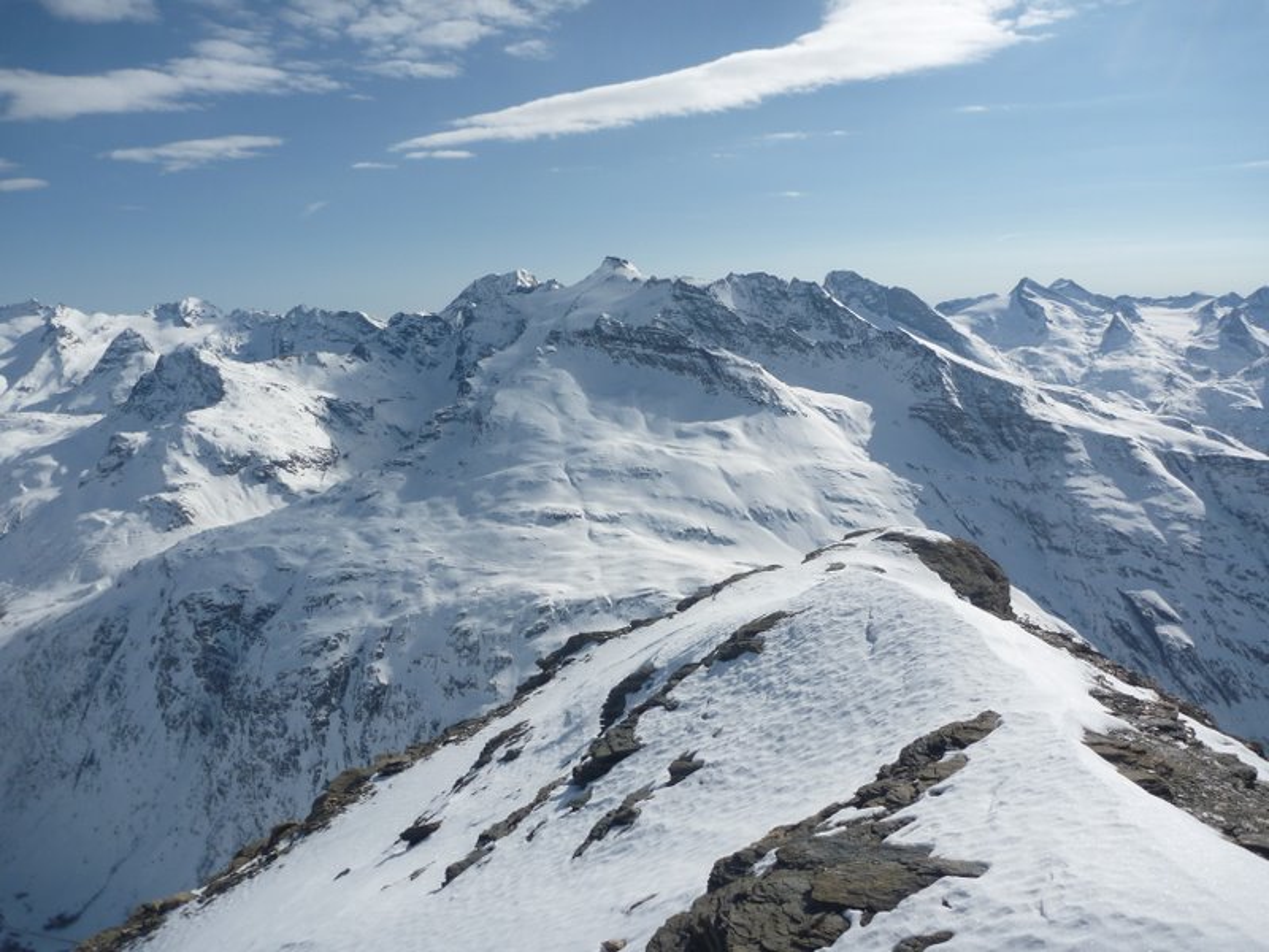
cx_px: 634
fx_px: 1026
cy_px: 476
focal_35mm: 28
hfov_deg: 63.4
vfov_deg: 49.7
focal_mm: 4.9
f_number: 10
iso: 80
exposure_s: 1/250
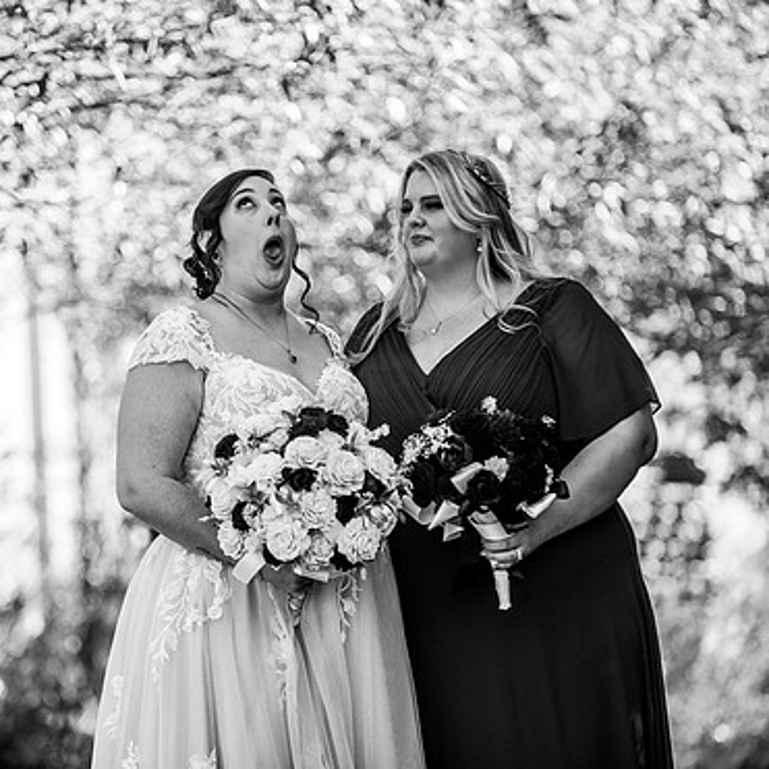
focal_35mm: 186
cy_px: 389
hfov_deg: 9.4
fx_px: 4675
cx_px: 280
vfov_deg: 9.4
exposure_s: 1/2500
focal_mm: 140
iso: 400
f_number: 2.8
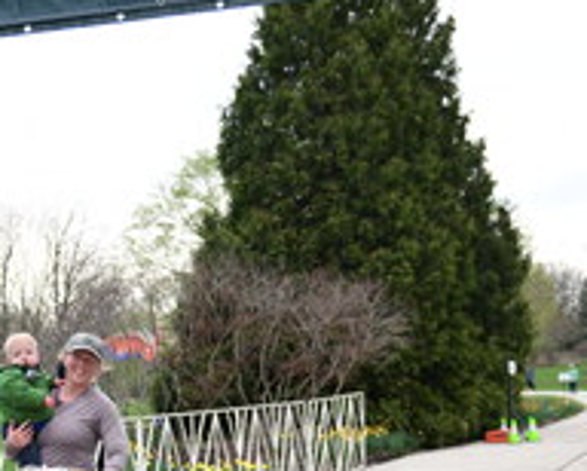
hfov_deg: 21.6
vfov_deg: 17.5
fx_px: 1496
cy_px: 457
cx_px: 34
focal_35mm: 86
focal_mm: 32
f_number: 2.8
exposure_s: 1/5000
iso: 1250
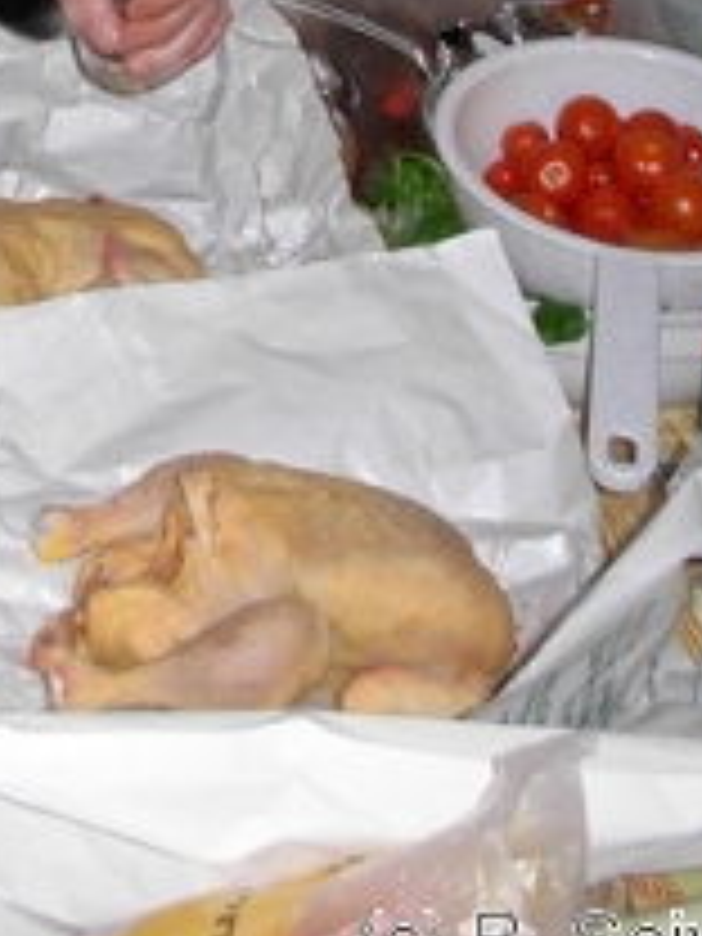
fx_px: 3164
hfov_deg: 12.5
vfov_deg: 15.6
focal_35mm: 117
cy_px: -450
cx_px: -32
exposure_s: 1/22.6
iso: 79
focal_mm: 6.3
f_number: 2.9
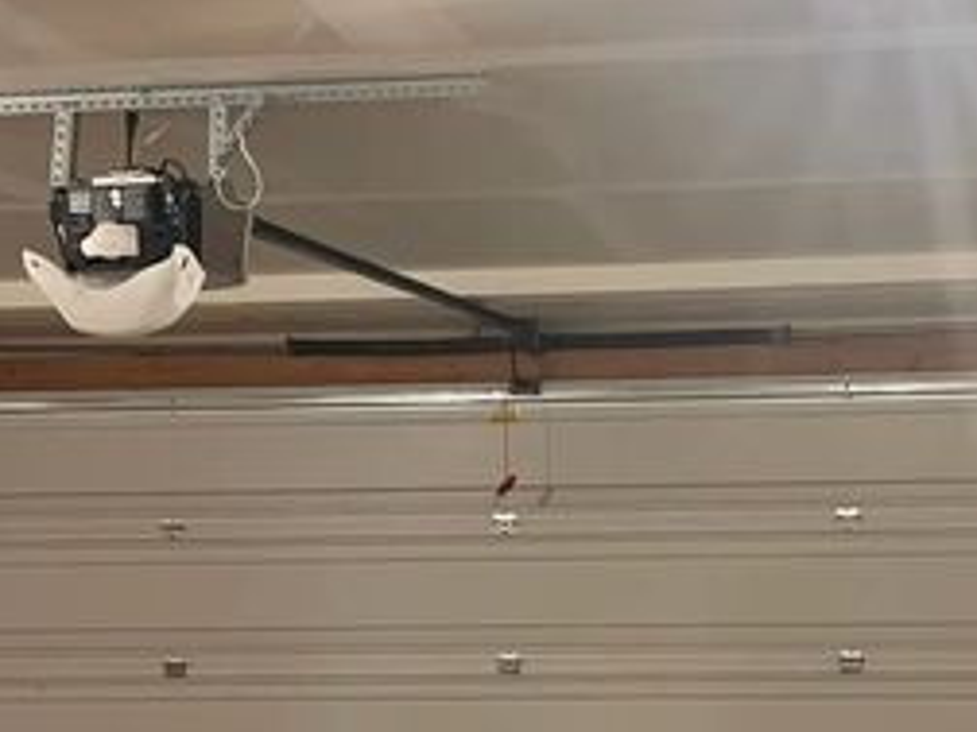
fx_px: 1863
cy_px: 519
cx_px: 667
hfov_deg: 29.1
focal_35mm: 66
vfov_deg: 22.1
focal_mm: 4.2
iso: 500
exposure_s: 1/40
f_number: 1.6
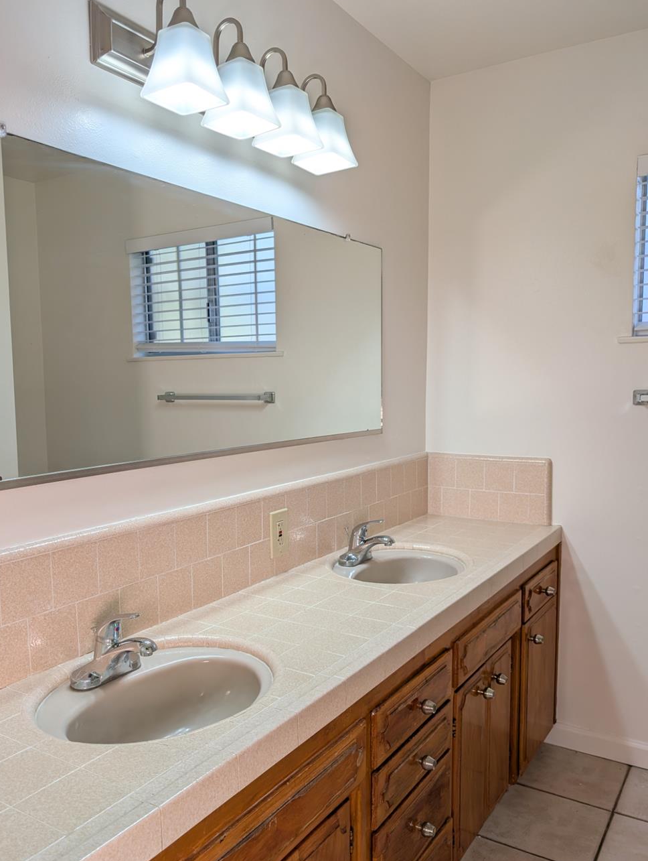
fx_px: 697
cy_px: 459
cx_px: 308
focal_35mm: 28
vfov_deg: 63.3
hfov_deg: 49.9
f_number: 1.68
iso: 22
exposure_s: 1/162
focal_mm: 6.9
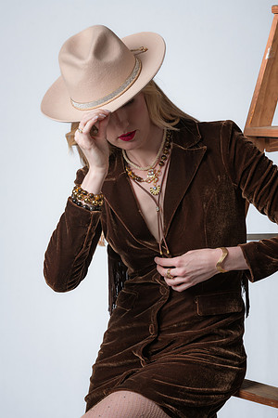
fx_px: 1622
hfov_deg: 9.8
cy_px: 209
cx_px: 139
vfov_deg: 14.7
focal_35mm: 140
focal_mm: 140
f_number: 8
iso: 400
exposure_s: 1/250
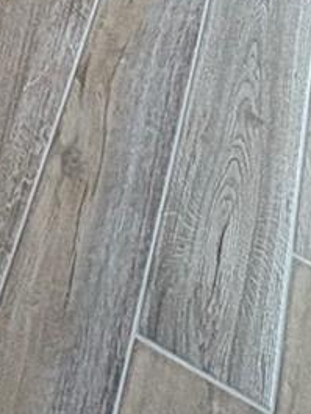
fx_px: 970
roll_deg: +2.6
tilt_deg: -13.9
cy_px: -720
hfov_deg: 17.6
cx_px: -36
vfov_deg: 12.9
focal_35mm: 81
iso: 80
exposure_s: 1/120
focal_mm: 2.22
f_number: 2.2
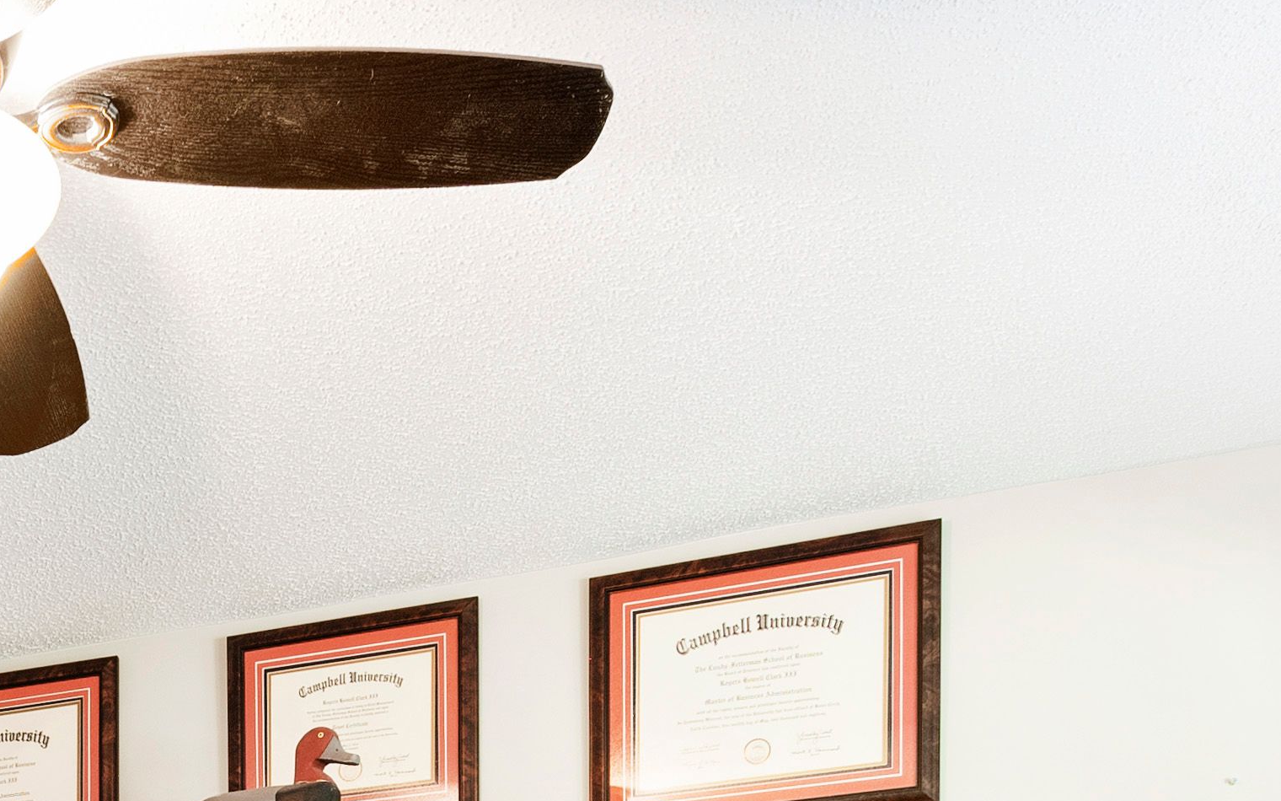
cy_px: 1414
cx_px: -56
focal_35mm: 56
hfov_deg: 32.7
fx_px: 1955
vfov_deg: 18.5
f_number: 8
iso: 100
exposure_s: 2
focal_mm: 10
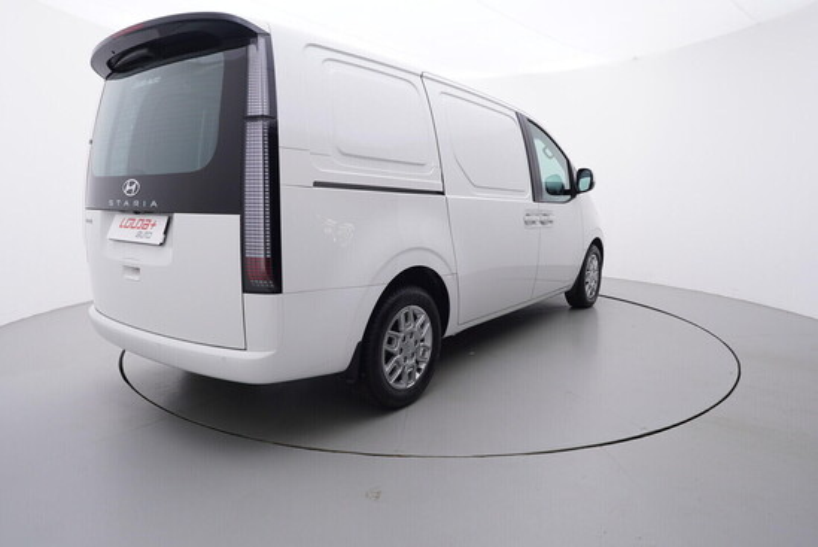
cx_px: 409
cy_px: 274
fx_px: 512
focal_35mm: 22
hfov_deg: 77.3
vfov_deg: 56.2
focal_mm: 15
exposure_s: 1/80
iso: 200
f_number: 5
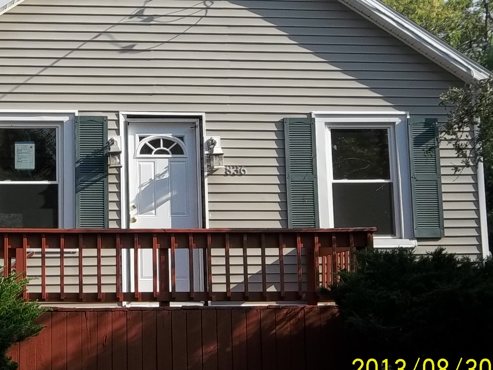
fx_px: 1211
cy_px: 139
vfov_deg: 17.3
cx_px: 130
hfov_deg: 22.8
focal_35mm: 85
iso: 80
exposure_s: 1/320
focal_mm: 9.3
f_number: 5
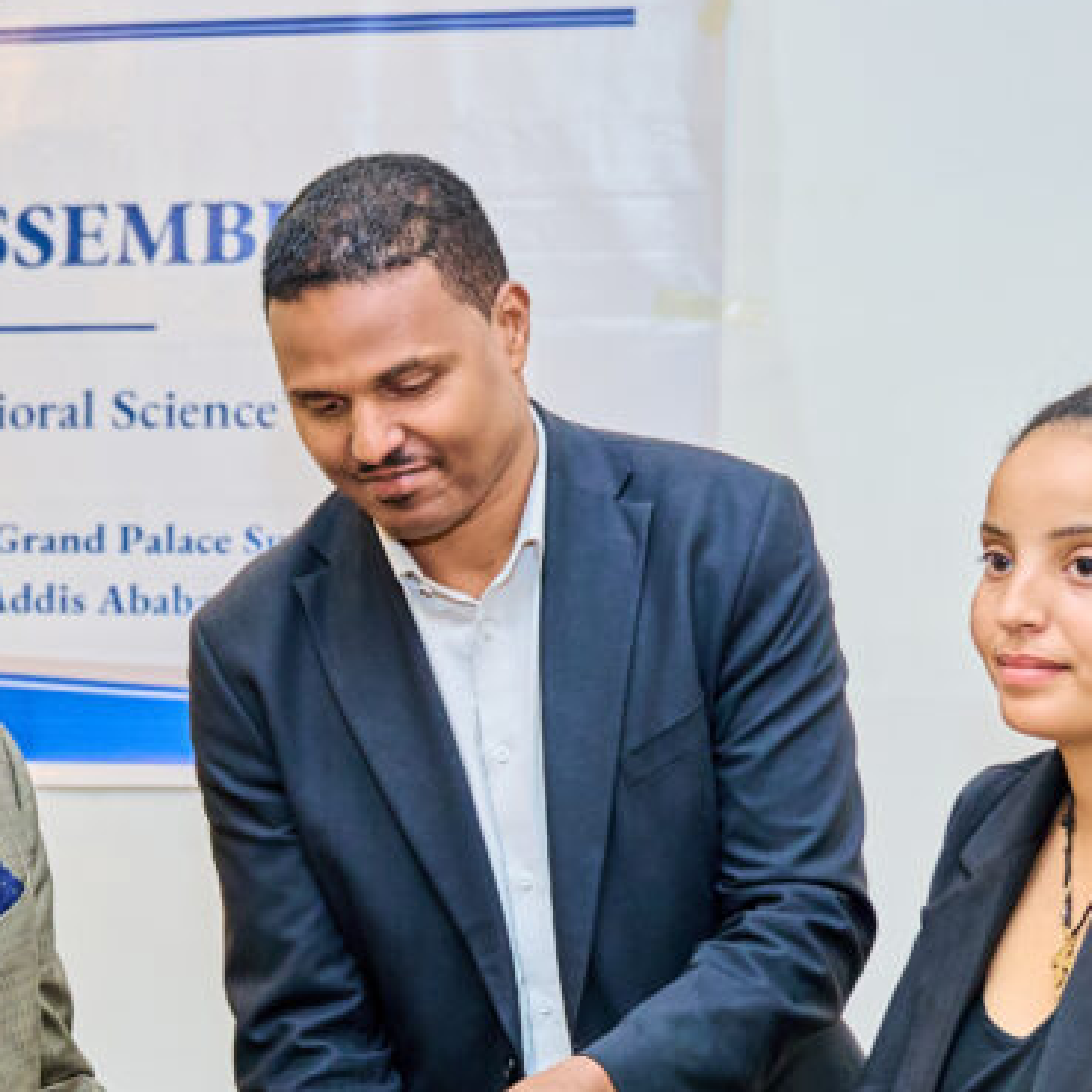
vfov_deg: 20.0
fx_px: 3034
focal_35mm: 85
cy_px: 969
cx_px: 225
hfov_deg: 20.2
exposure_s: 1/200
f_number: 2.8
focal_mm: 24
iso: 1250
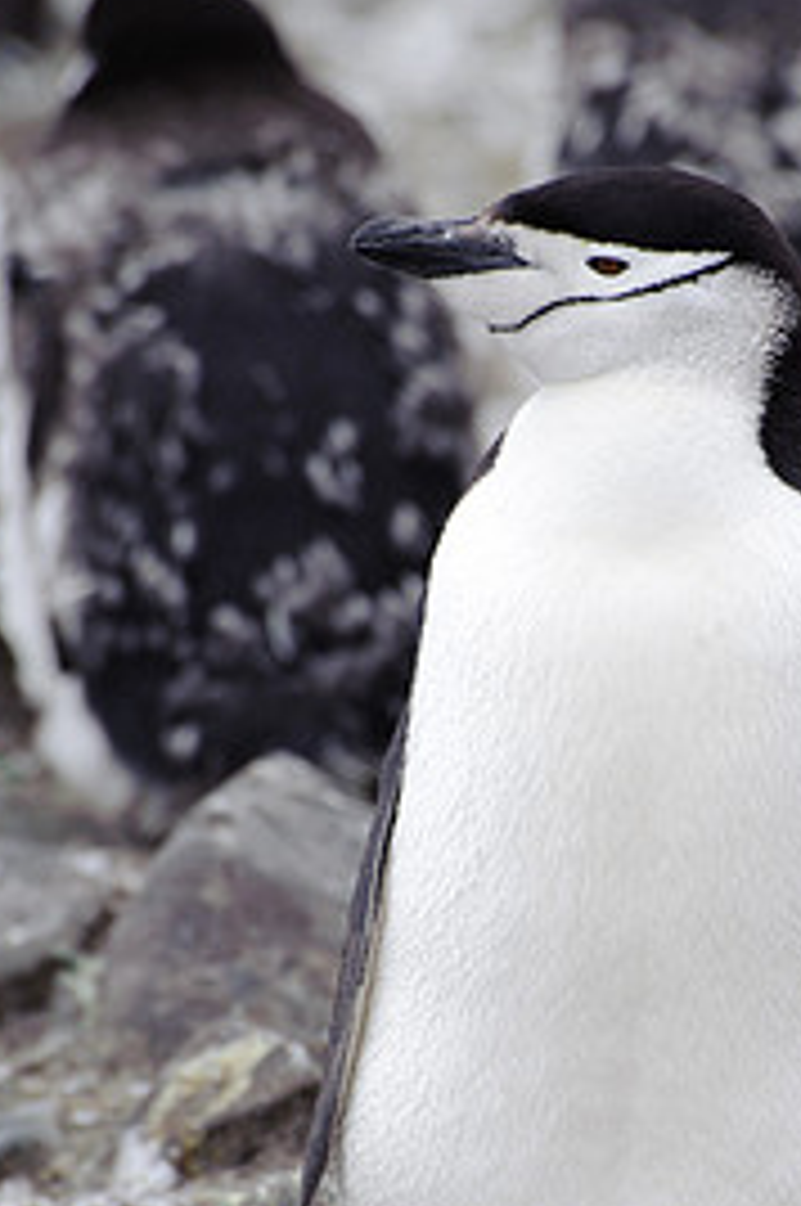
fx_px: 15157
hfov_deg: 3.0
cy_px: 702
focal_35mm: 453
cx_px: 605
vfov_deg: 4.6
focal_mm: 270
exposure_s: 1/125
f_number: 8
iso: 200
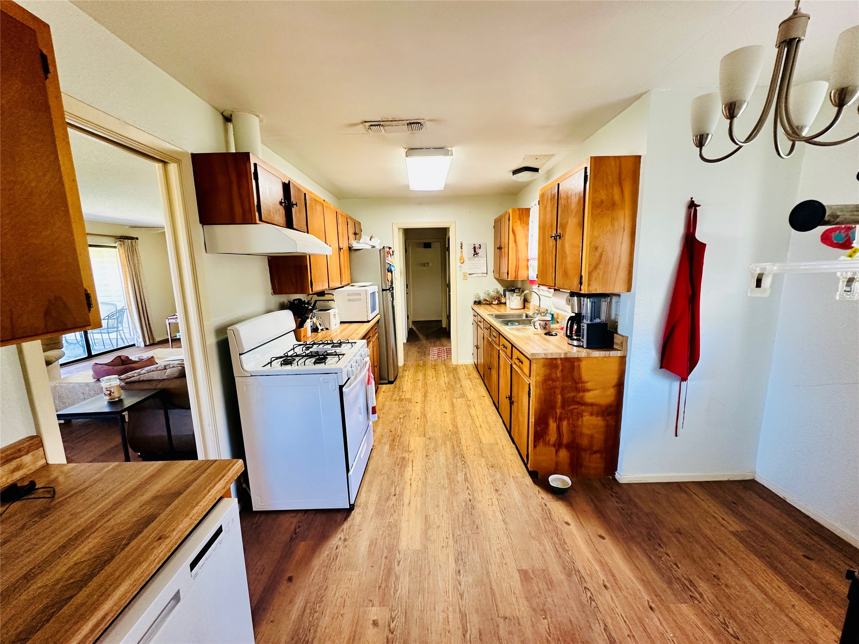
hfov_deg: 102.1
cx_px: 430
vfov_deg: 85.7
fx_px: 347
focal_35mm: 14
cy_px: 322
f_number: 2.2
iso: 250
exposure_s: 1/60
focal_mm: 2.22
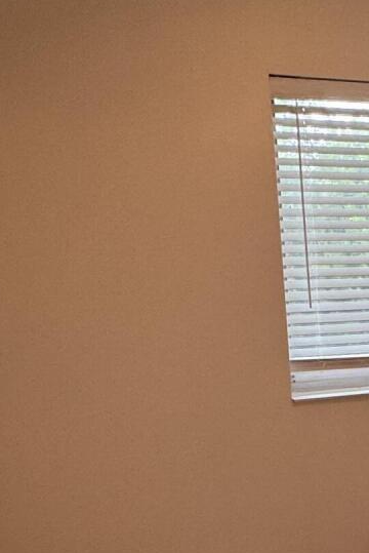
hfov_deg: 23.3
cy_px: 542
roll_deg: +2.8
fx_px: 829
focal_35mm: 54
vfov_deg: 33.9
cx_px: 424
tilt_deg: -18.5
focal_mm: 2.22
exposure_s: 1/120
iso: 125
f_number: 2.2
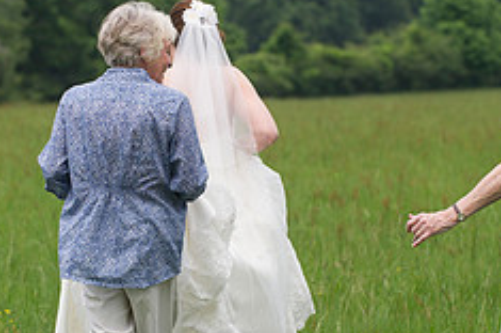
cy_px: 209
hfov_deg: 7.6
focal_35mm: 272
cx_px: 196
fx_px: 3780
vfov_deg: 5.0
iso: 500
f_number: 3.5
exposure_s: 1/1000
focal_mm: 110
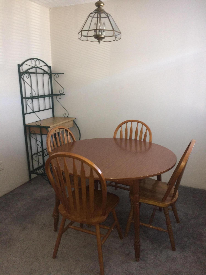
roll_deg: +0.2
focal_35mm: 29
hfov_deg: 48.2
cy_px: 138
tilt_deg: -16.2
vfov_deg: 61.7
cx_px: 103
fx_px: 230
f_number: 2.2
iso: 125
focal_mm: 4.15
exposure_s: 1/30
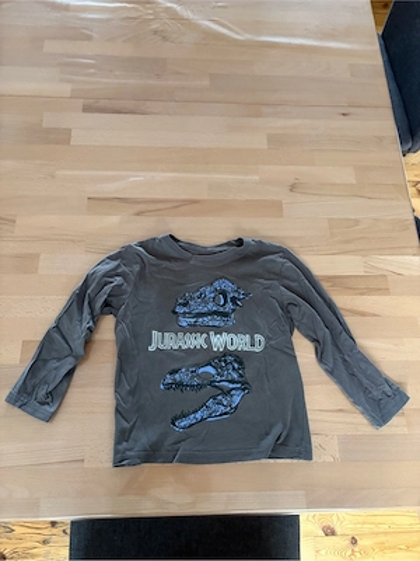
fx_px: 421
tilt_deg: -68.6
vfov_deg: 67.3
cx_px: 210
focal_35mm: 26
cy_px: 280
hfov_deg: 53.1
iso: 640
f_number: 1.6
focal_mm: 5.96
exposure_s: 1/34
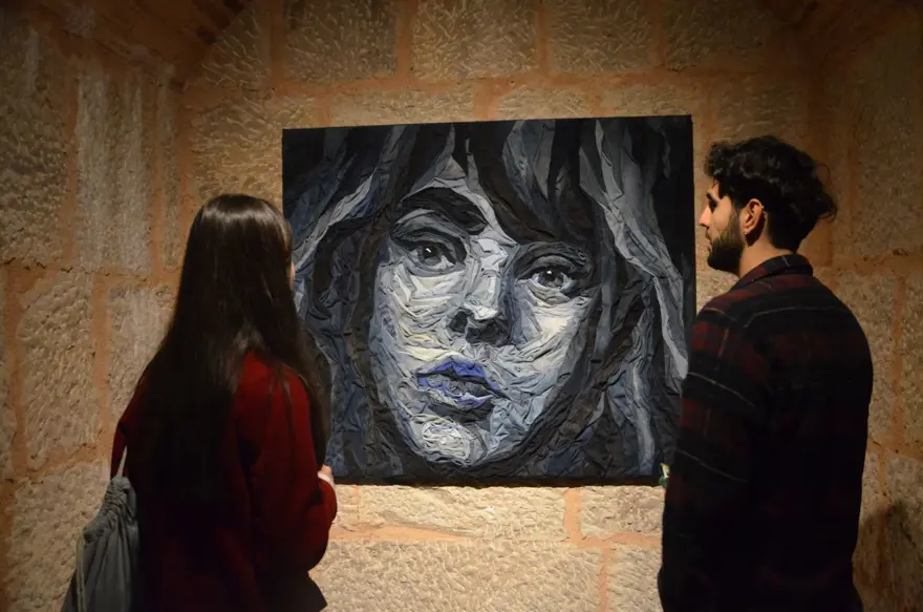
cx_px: 462
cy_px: 306
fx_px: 806
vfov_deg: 41.5
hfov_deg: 59.6
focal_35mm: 32
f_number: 3.8
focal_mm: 21
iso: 3200
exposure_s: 1/25
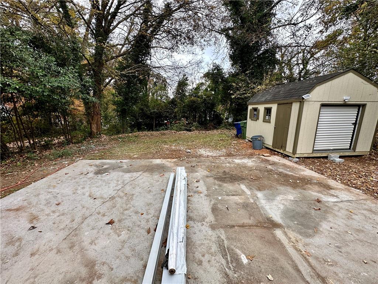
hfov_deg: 102.1
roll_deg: -0.3
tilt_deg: -11.5
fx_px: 153
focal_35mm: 14
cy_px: 142
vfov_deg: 85.7
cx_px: 189
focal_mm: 2.22
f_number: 2.2
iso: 40
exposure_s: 1/254
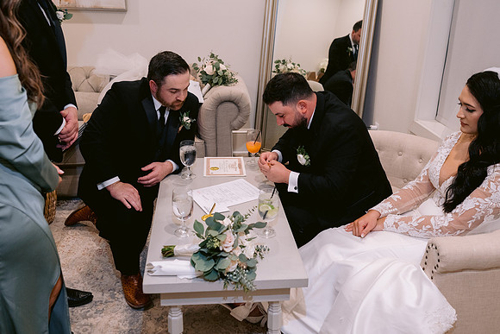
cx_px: 250
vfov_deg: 36.7
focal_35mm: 36
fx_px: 502
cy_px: 165
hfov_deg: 52.9
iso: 800
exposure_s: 1/125
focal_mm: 35
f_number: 4
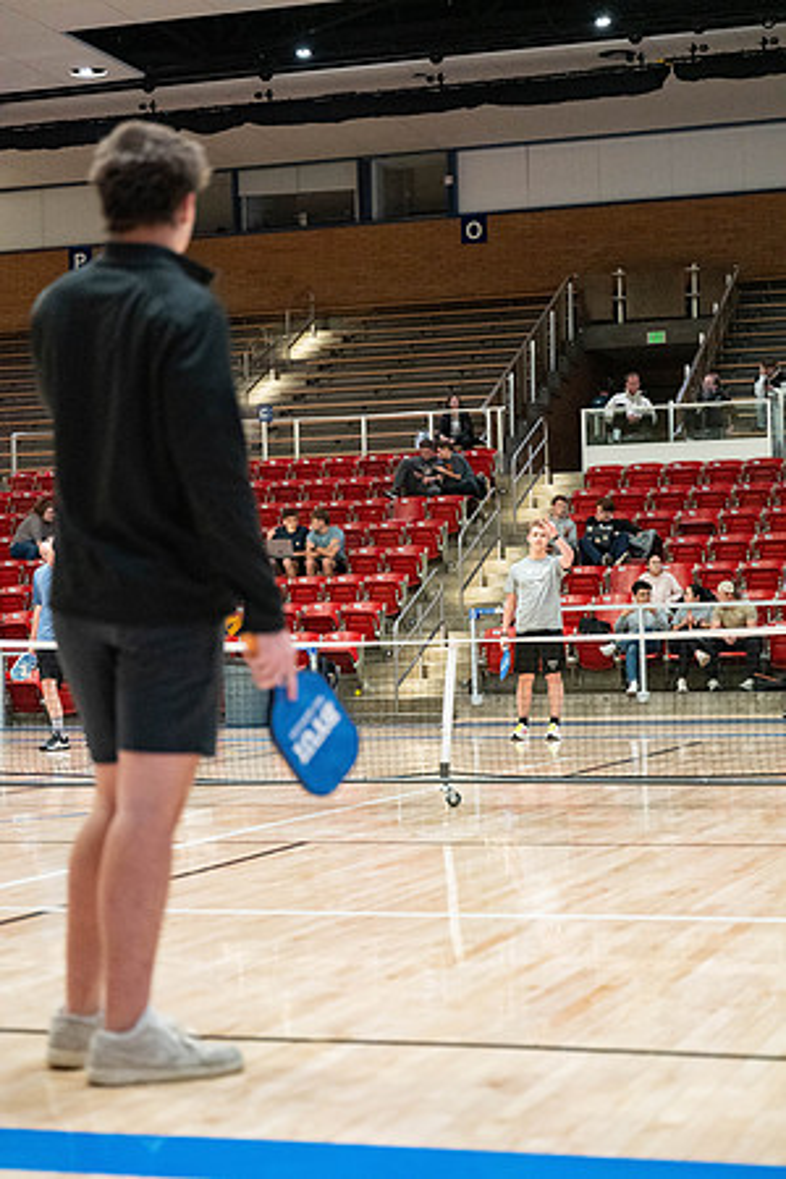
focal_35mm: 70
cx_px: 393
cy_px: 590
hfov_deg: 19.5
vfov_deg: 28.8
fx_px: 2292
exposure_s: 1/500
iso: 5000
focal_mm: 70
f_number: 2.8
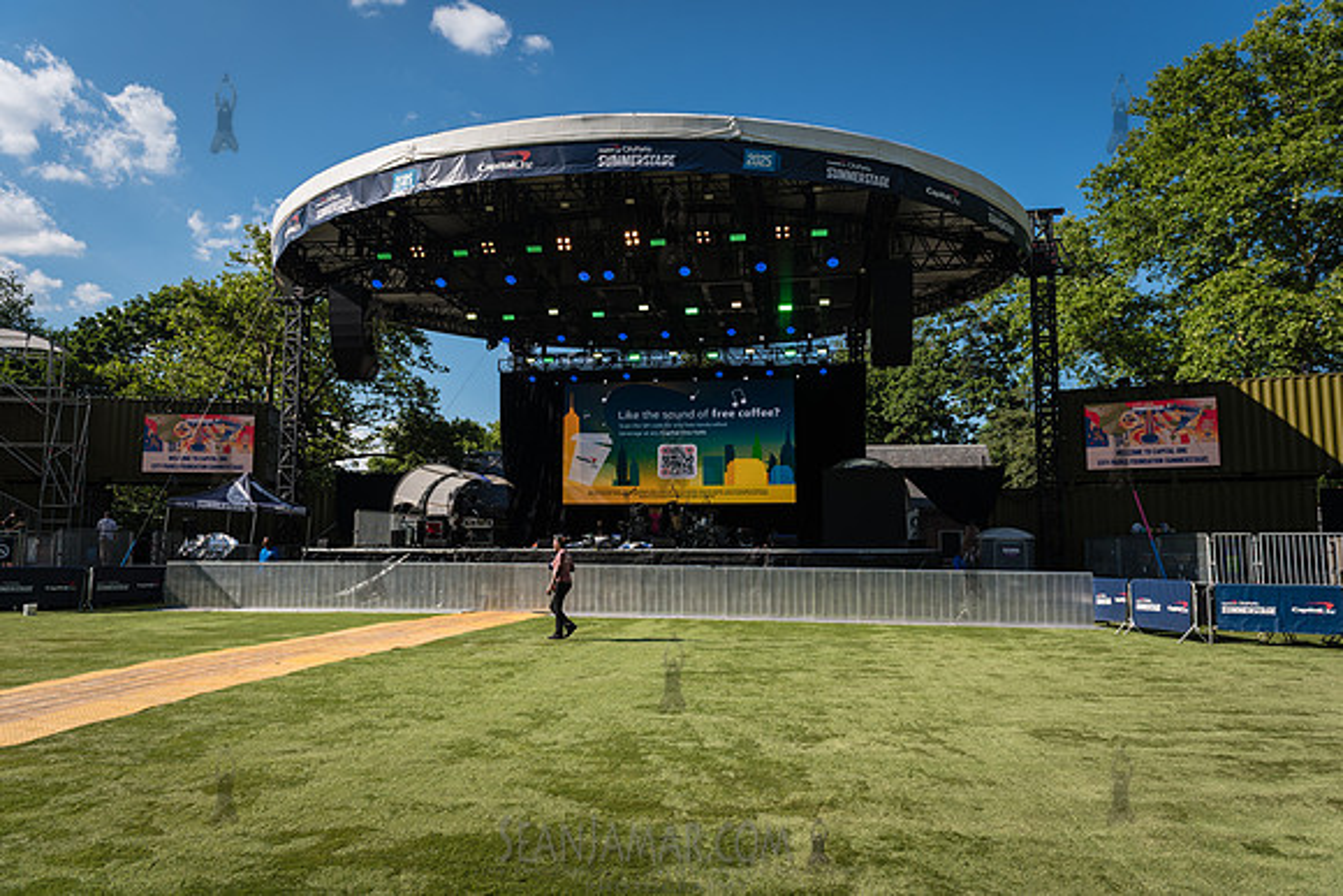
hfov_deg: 73.7
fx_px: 896
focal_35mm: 24
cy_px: 448
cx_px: 672
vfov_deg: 53.2
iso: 160
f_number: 4
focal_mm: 24
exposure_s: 1/1250
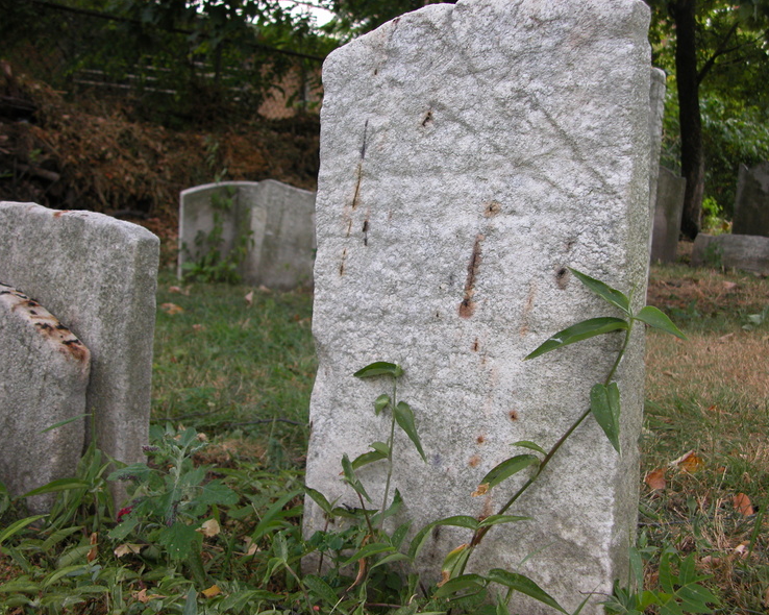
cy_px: 306
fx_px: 1001
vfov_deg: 34.1
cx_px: 404
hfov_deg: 42.0
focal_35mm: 44
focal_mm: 10.7
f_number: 2.9
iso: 100
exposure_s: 1/256
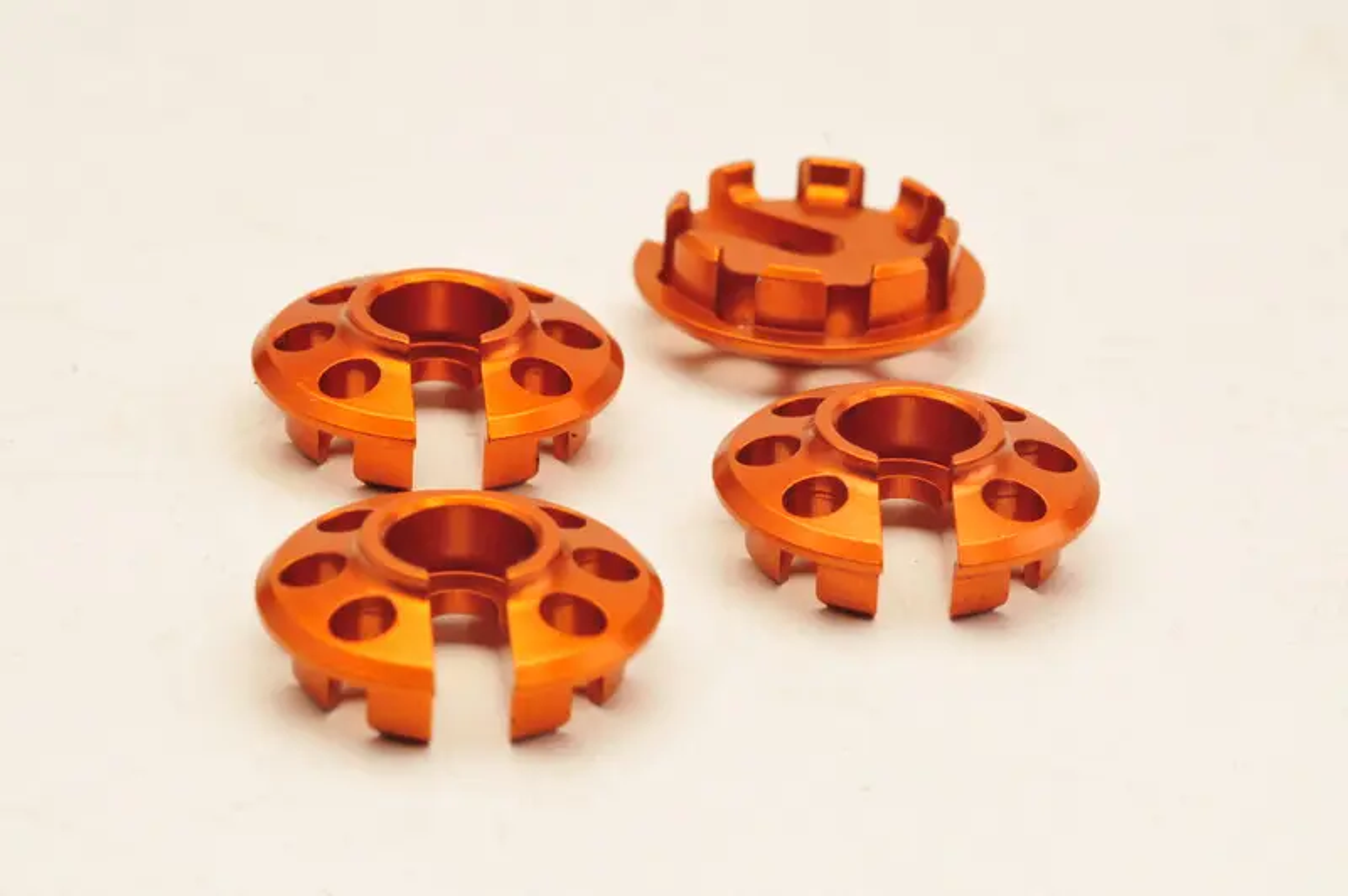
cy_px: 448
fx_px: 3367
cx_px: 674
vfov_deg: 15.2
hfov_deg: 22.6
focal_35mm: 90
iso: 200
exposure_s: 1/125
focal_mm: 60
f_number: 27
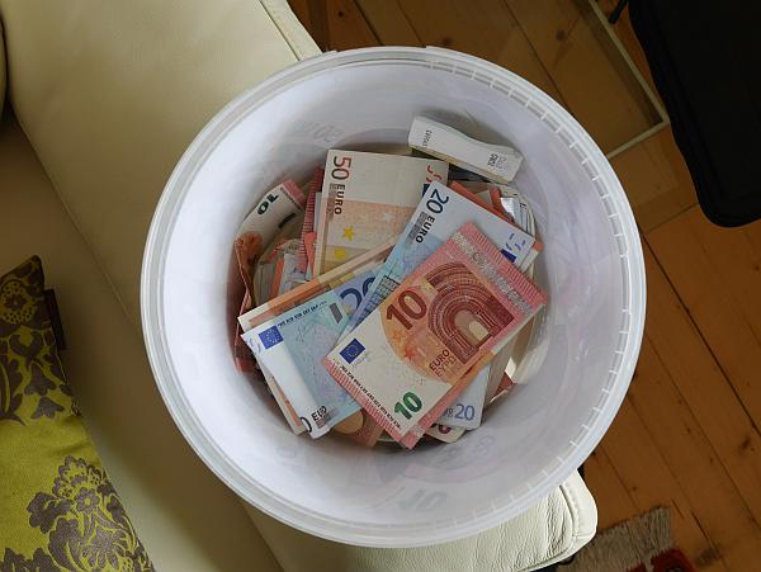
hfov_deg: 46.8
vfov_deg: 36.0
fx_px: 880
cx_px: 380
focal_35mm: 40
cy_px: 286
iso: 400
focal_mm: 20
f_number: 8
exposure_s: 1/20
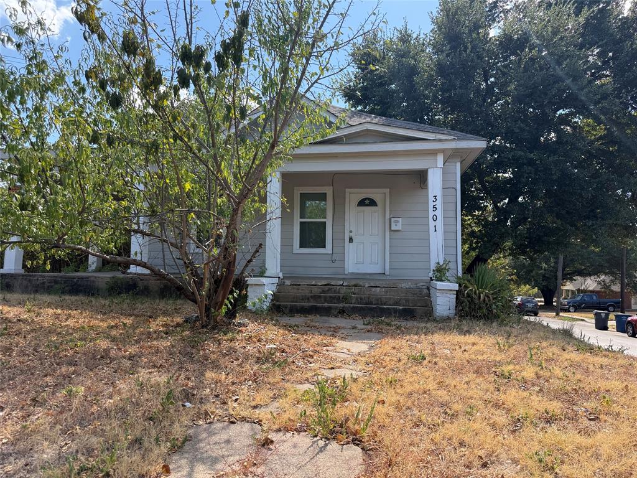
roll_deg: -0.9
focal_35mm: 24
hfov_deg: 71.6
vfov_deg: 56.8
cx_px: 318
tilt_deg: +4.8
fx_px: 442
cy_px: 239
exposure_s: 1/1553
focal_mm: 6.76
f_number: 1.78
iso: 100
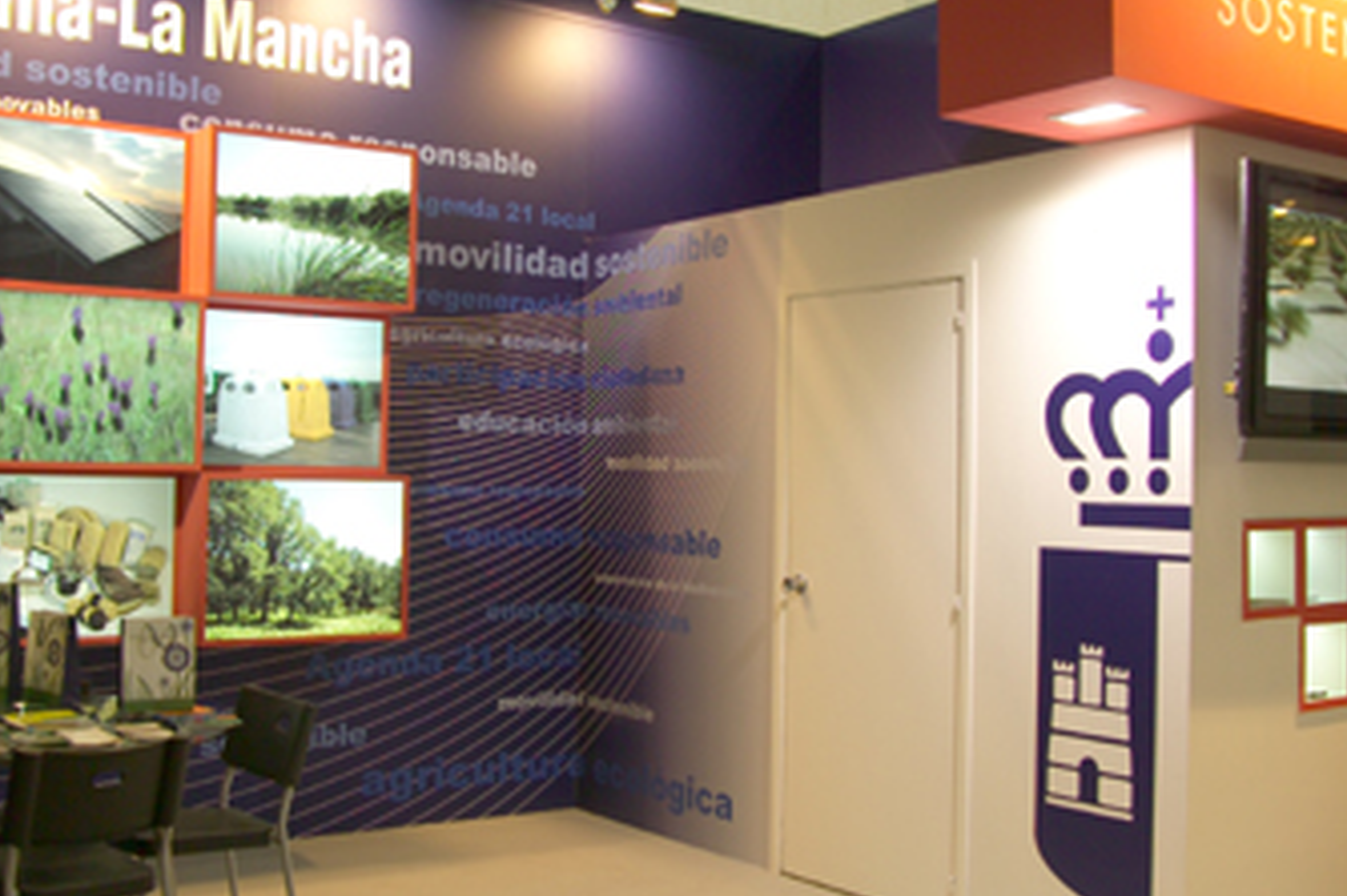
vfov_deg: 31.2
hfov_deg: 45.4
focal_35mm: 43
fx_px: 1608
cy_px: 426
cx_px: 599
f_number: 5.6
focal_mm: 24
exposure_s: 1/10
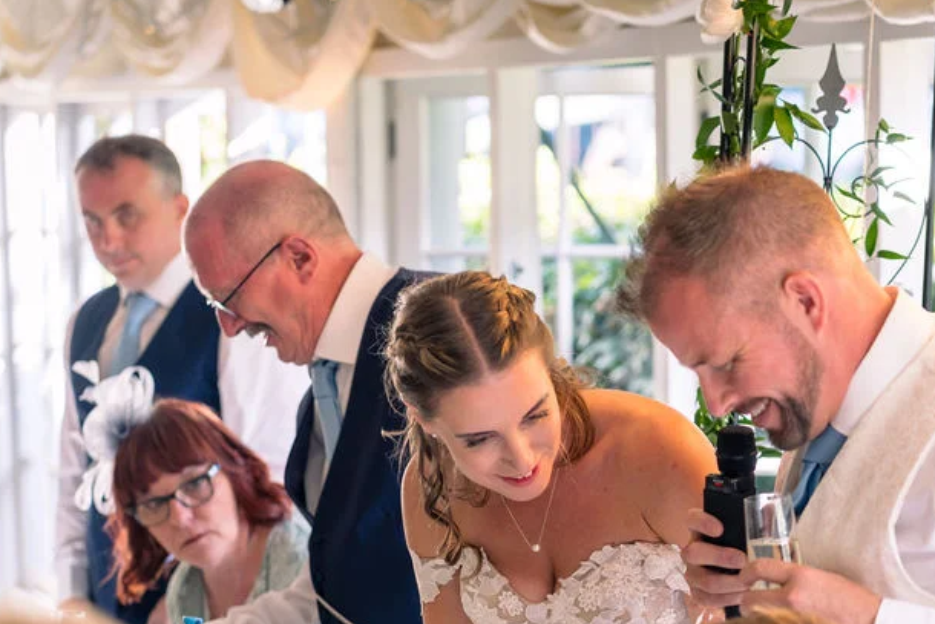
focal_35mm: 126
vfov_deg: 10.9
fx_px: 3273
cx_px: 664
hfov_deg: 16.2
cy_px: 479
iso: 400
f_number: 2.8
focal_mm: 75
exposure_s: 1/200
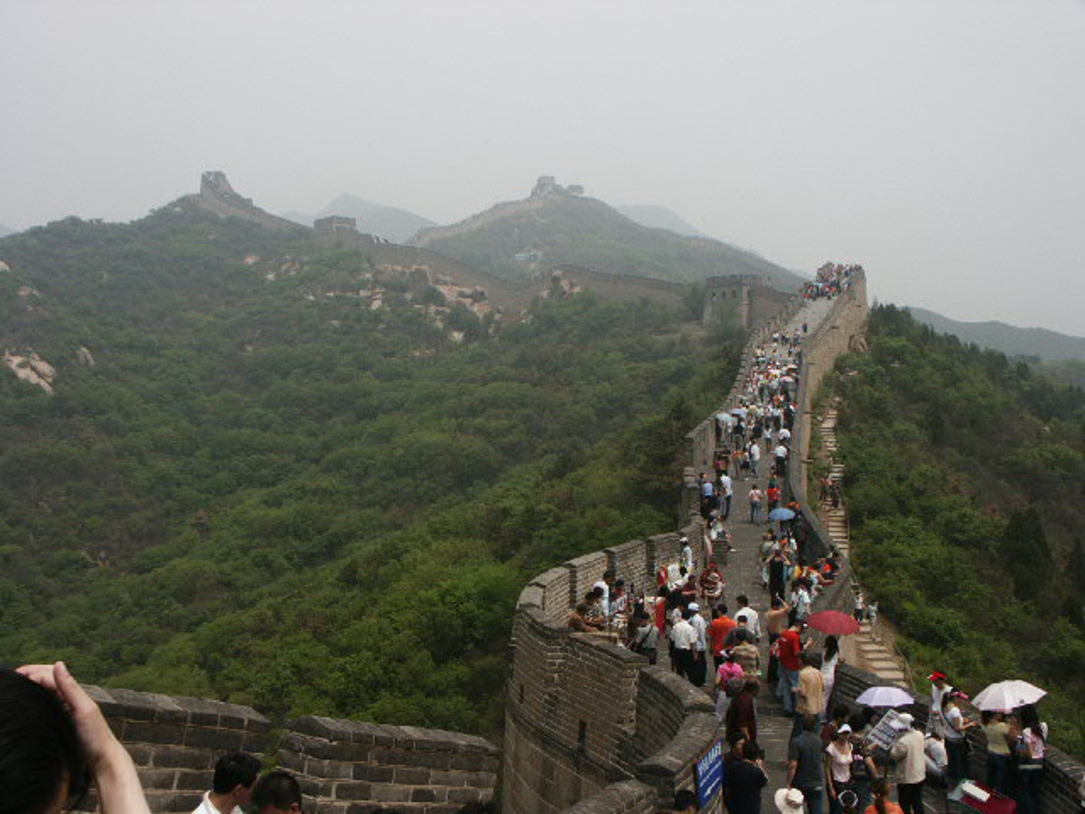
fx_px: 1097
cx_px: 542
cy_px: 407
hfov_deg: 52.6
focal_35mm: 35
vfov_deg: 40.7
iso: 64
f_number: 6.7
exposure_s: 1/500
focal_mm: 7.18
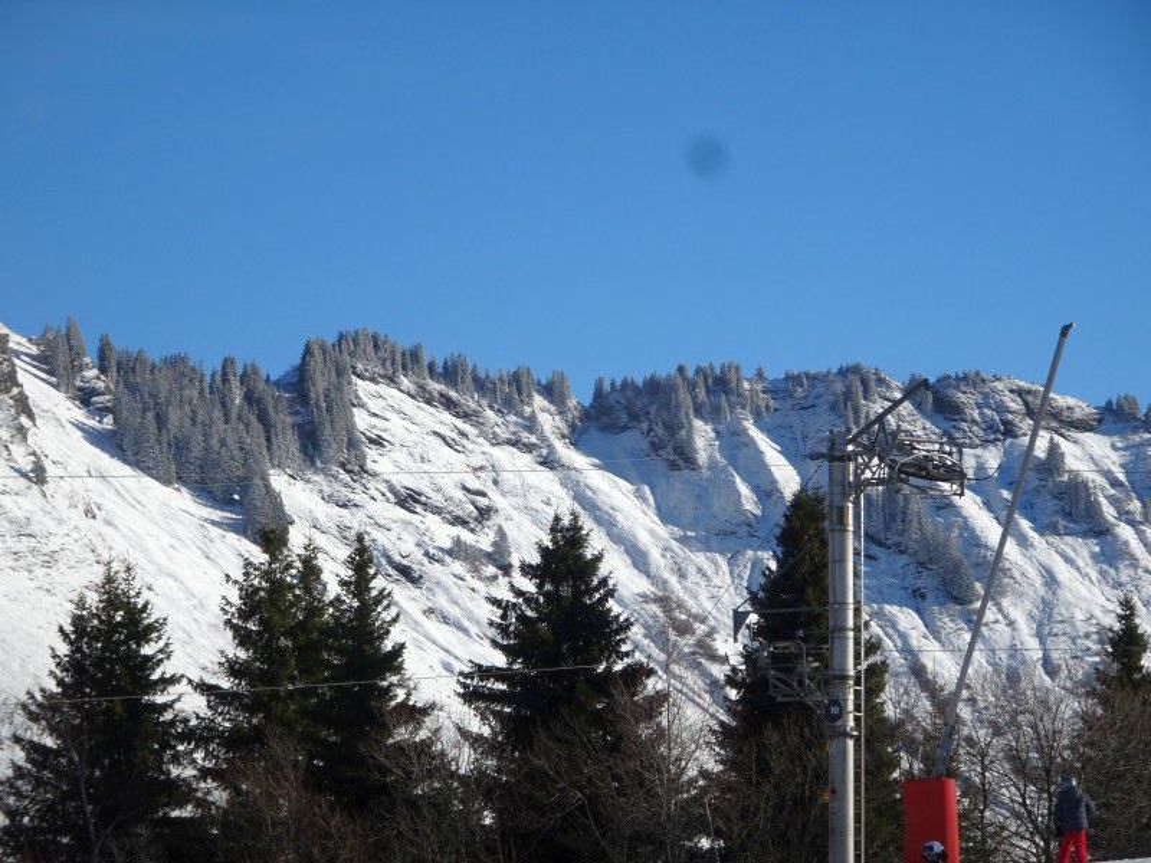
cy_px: 432
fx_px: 5586
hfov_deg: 11.8
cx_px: 576
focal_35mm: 168
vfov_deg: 8.8
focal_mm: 28.74
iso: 80
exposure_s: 1/640
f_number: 5.6
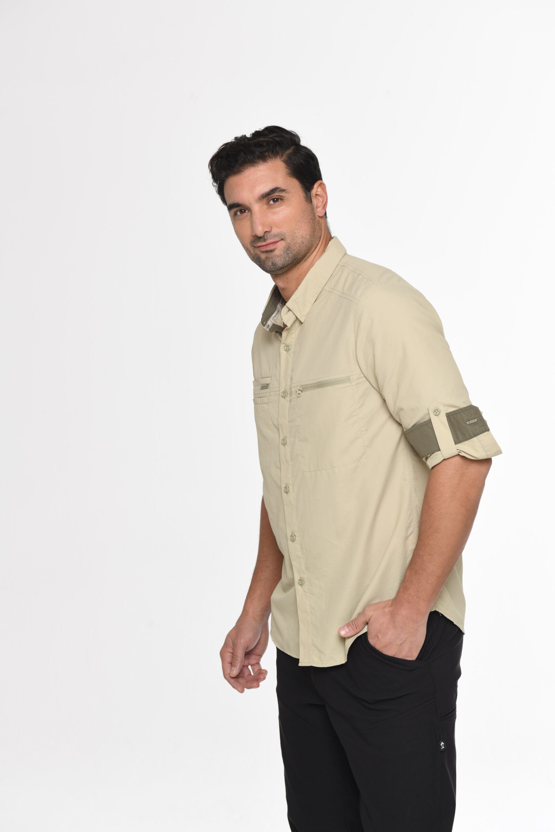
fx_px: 1618
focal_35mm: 70
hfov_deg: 19.5
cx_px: 278
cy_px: 416
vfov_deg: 28.8
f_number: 9
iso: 100
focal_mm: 70
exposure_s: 1/160
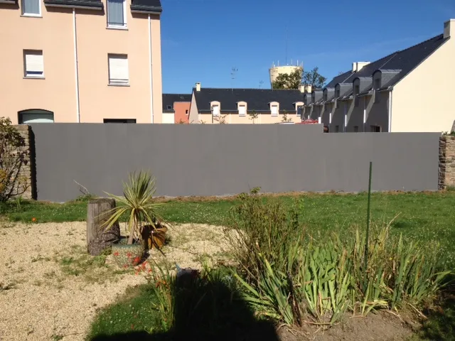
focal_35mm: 35
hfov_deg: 52.6
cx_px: 228
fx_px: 460
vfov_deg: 40.7
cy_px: 170
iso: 64
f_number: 2.4
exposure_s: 1/2513
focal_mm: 4.28
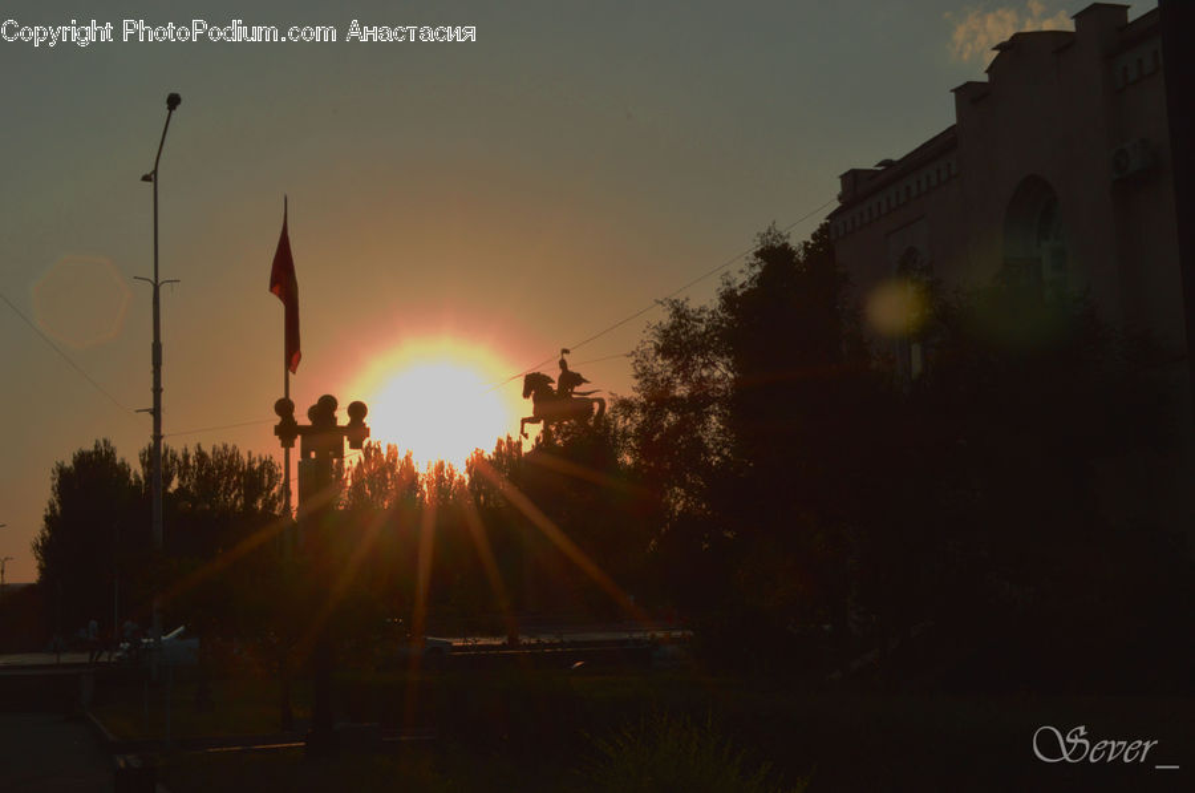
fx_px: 1591
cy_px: 396
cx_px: 598
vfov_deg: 28.0
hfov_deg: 41.2
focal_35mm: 48
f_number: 25
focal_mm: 32
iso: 800
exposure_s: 1/500
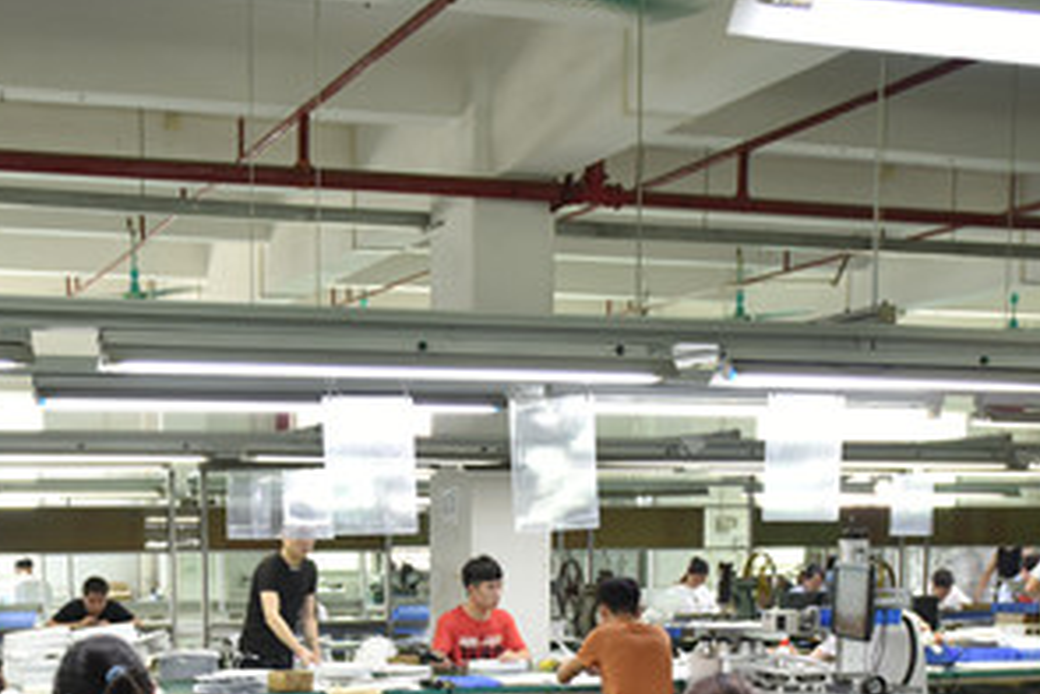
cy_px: 757
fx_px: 1763
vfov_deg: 21.2
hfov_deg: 32.6
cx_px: 338
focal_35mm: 61
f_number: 3.5
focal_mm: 24
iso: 500
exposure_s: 1/60
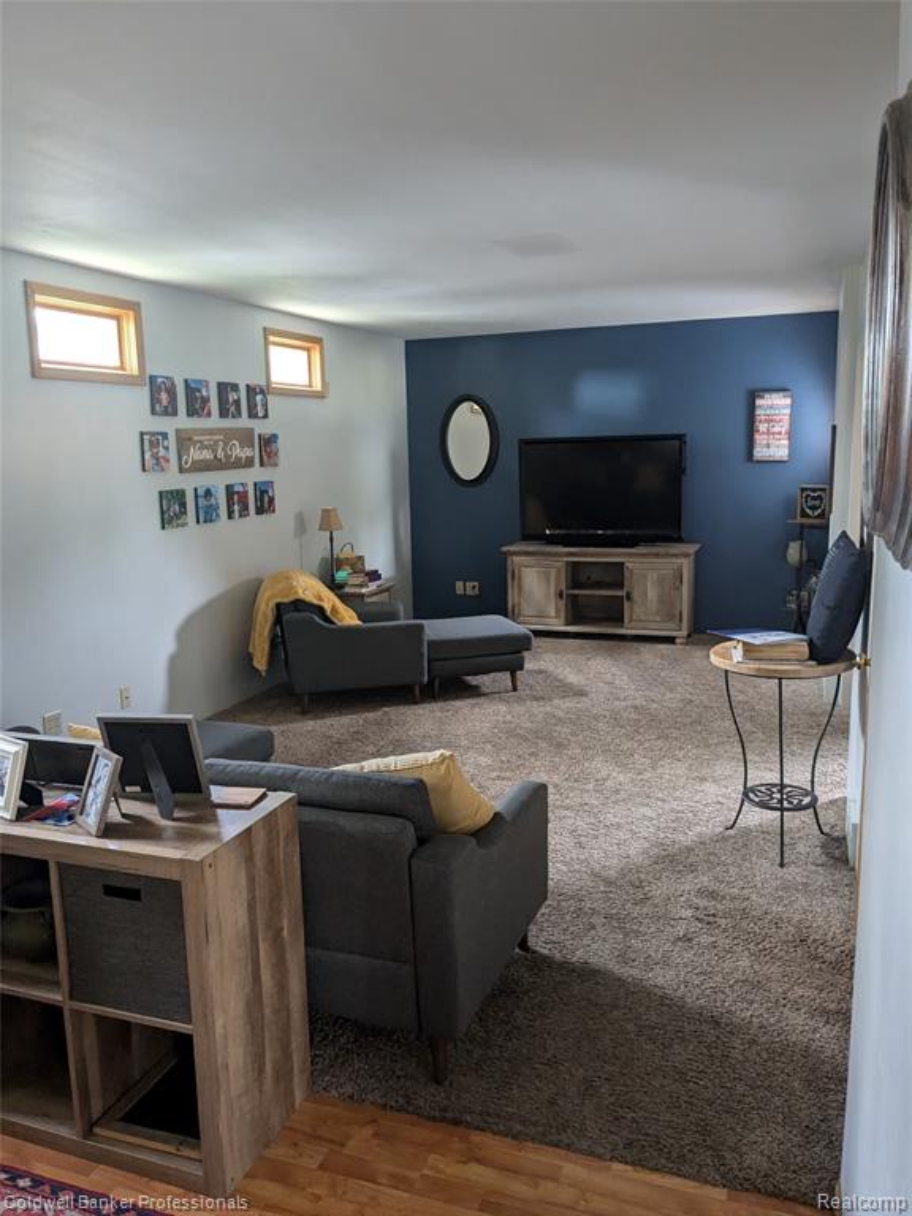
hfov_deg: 51.4
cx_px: 456
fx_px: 948
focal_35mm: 27
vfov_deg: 65.3
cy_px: 608
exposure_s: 1/24
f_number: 1.73
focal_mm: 4.38
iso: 327
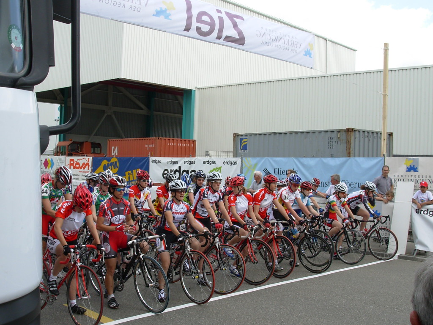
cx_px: 216
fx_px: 475
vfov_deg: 37.7
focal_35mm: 38
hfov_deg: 49.0
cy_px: 162
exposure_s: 1/242
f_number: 4.9
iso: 50
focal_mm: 6.3
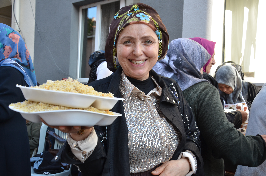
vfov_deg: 34.1
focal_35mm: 39
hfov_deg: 49.6
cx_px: 133
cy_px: 88
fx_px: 288
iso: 220
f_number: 5.6
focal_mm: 26
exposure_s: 1/125
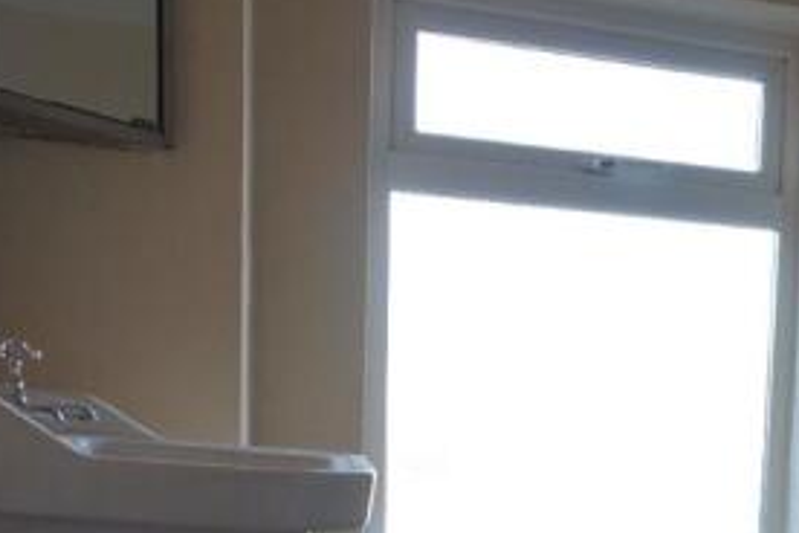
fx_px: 1265
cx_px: 790
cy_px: 613
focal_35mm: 57
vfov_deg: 22.2
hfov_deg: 32.4
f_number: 4
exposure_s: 1/160
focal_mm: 16
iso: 320
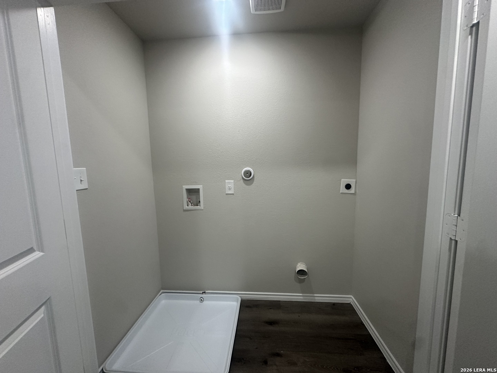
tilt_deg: -6.6
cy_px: 186
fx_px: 201
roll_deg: +0.4
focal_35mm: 14
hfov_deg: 102.1
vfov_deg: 85.7
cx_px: 248
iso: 320
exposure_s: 1/120
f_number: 2.2
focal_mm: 2.22
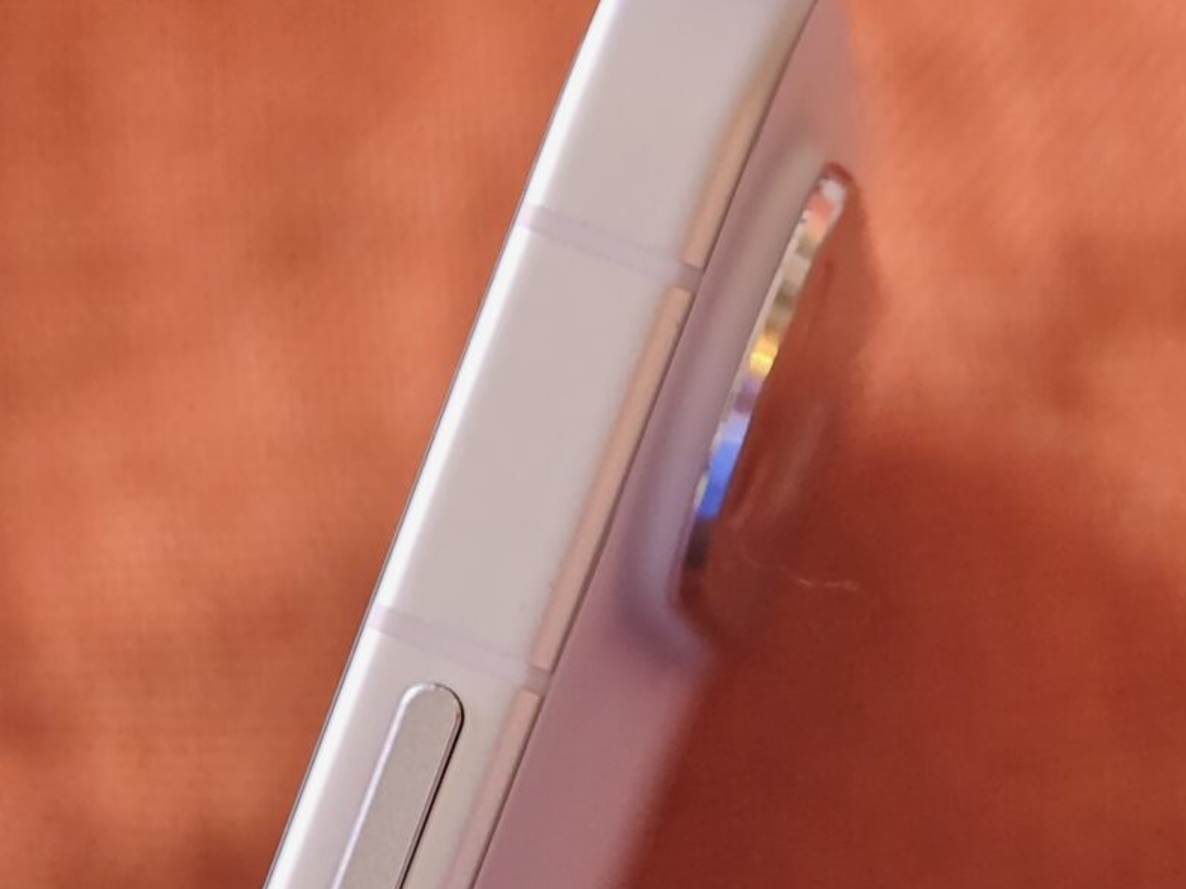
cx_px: 256
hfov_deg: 11.1
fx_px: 6098
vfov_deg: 8.3
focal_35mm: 178
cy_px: 865
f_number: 2.2
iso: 800
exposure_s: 1/50
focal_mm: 20.1
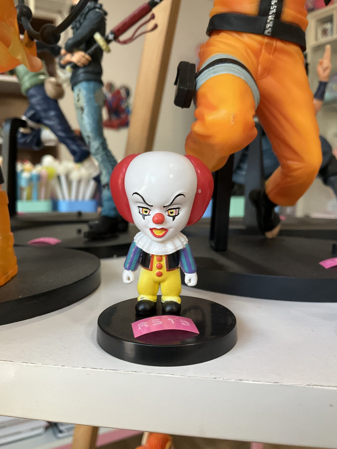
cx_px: 168
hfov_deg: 48.2
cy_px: 224
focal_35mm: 29
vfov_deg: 61.7
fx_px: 376
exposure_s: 1/60
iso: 100
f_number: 1.8
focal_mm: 3
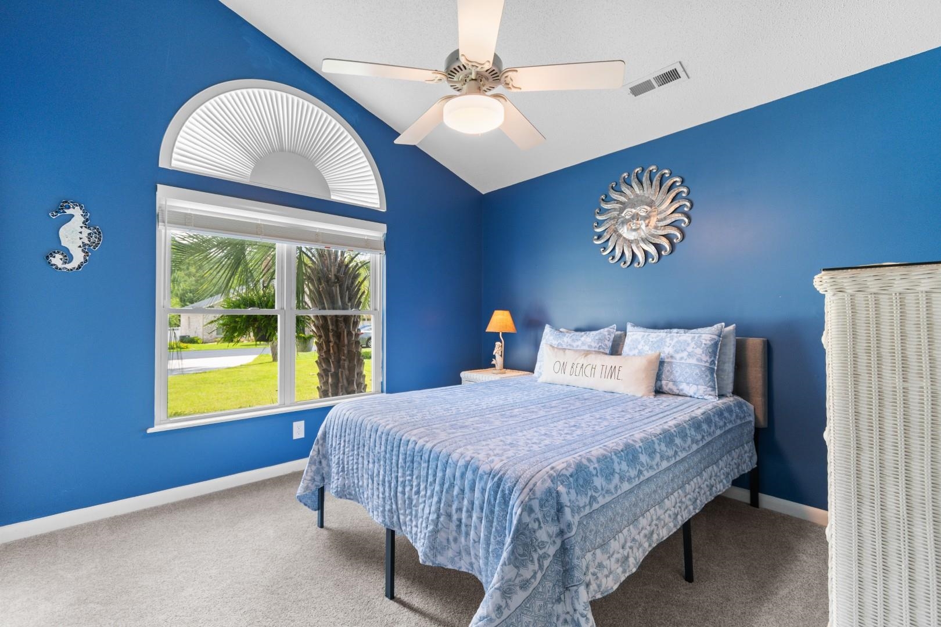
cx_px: 470
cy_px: 314
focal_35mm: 15
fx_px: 392
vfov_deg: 77.3
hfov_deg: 100.4
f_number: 4.5
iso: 100
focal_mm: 10
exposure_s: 1/13
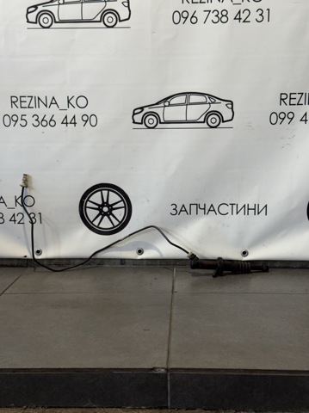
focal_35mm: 48
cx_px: 154
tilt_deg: -9.2
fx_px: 572
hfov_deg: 30.2
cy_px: 206
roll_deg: +0.4
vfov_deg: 39.7
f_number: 1.78
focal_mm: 6.76
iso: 100
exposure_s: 1/100
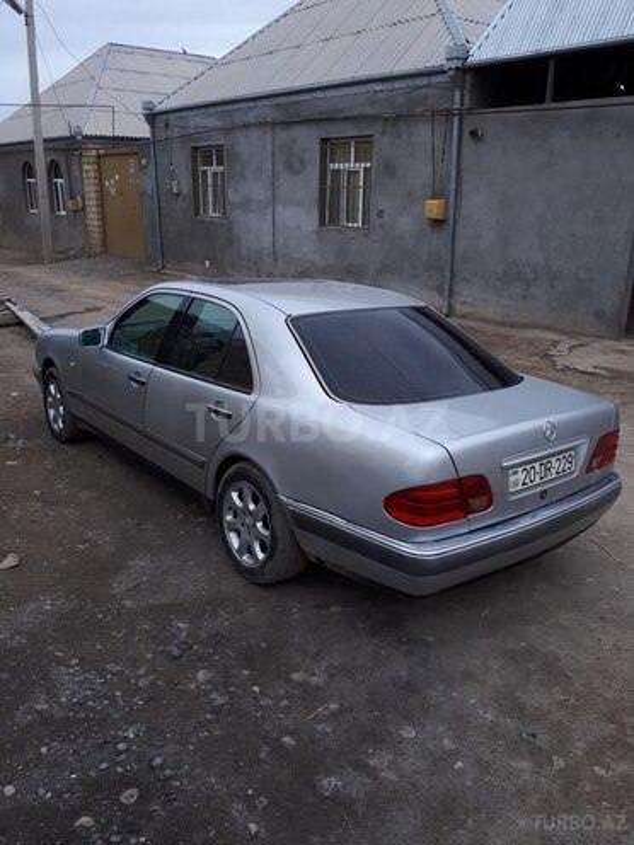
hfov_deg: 51.4
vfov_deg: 65.3
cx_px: 317
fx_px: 659
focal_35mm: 27
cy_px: 422
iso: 40
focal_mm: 3.6
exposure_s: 1/330
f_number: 1.9
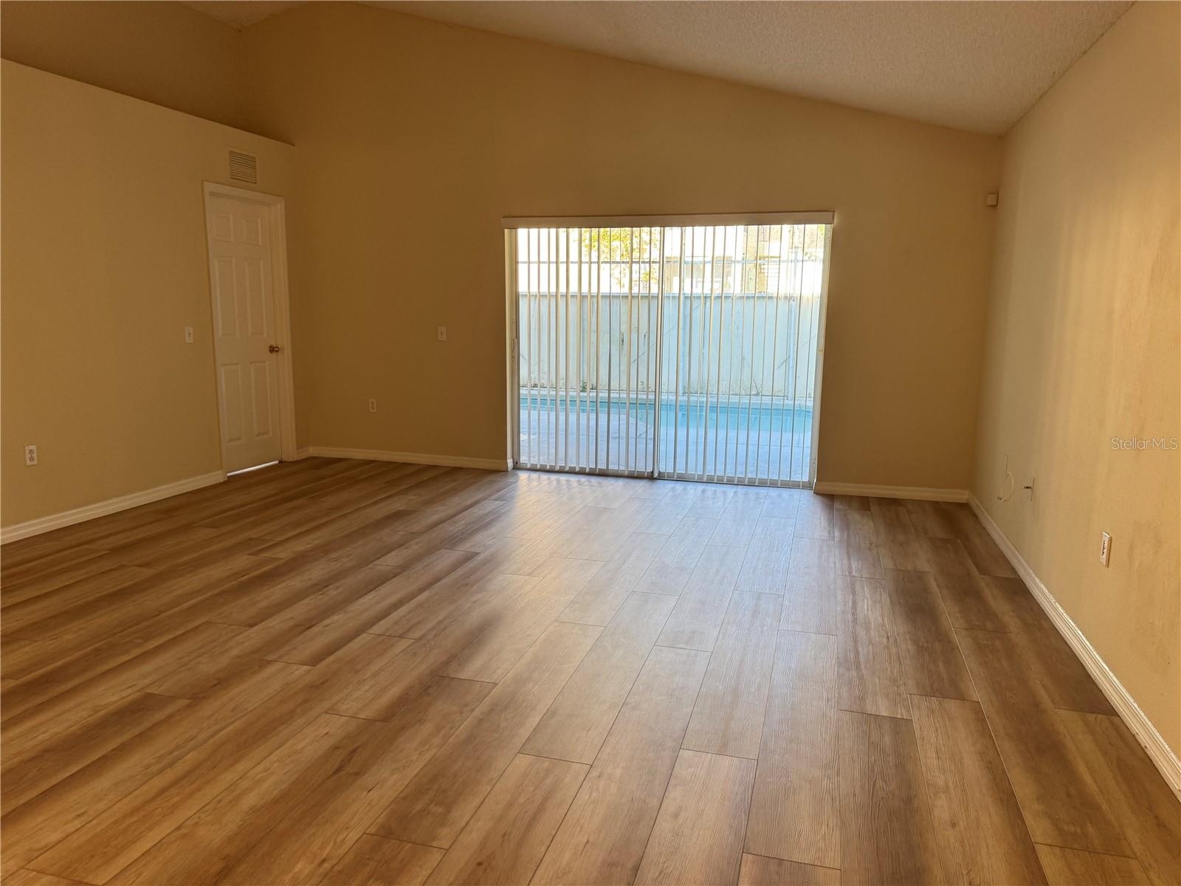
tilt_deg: -9.3
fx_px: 819
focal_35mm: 24
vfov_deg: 56.8
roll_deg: -0.4
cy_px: 443
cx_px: 590
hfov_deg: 71.6
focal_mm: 6.76
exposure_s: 1/120
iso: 125
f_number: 1.78
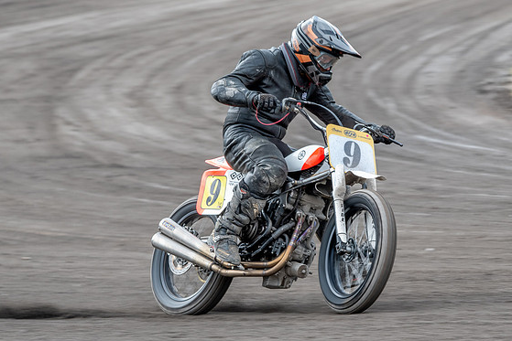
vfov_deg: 2.6
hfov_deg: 3.9
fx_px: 7539
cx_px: 346
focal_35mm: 530
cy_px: 187
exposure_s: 1/250
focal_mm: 310
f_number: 8
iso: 320
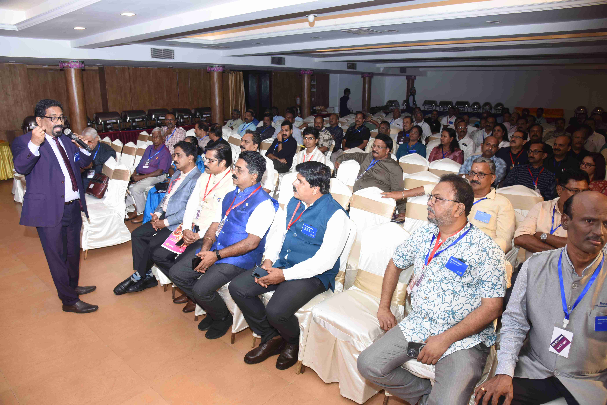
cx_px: 304
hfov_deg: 73.7
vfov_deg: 53.1
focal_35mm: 24
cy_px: 202
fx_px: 405
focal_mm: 24
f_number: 6.3
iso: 800
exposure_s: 1/80
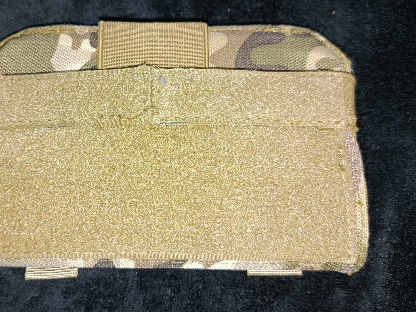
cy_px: 134
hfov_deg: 54.7
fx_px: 397
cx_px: 156
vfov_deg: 42.8
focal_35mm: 33
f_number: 1.7
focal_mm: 5.24
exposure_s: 1/50
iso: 759
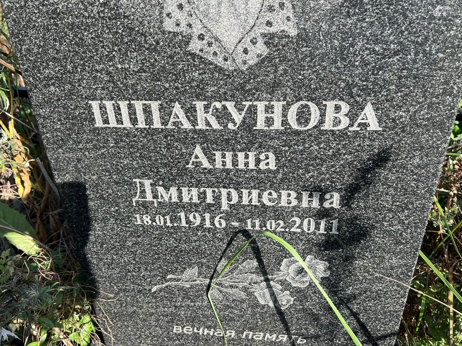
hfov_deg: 63.5
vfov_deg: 49.7
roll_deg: +4.0
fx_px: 374
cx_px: 228
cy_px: 163
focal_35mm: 28
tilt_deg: -32.6
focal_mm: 5.7
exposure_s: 1/1252
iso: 50
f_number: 1.5
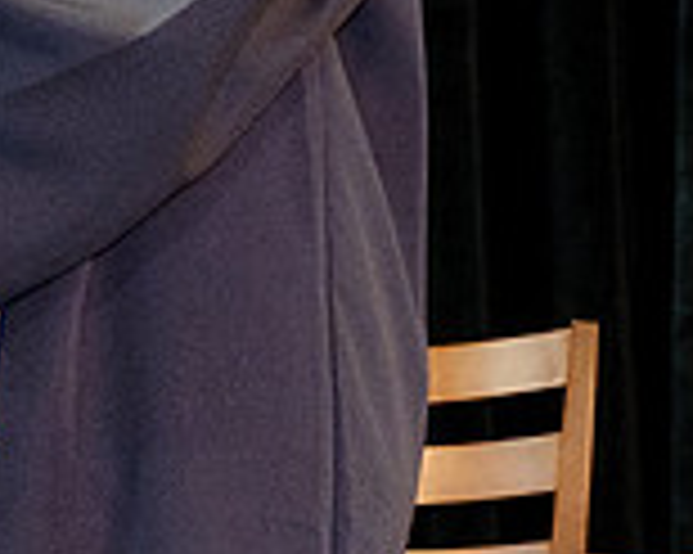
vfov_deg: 6.1
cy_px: -337
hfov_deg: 7.6
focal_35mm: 248
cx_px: -429
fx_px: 5083
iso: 1600
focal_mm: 27.4
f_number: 4
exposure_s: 1/125
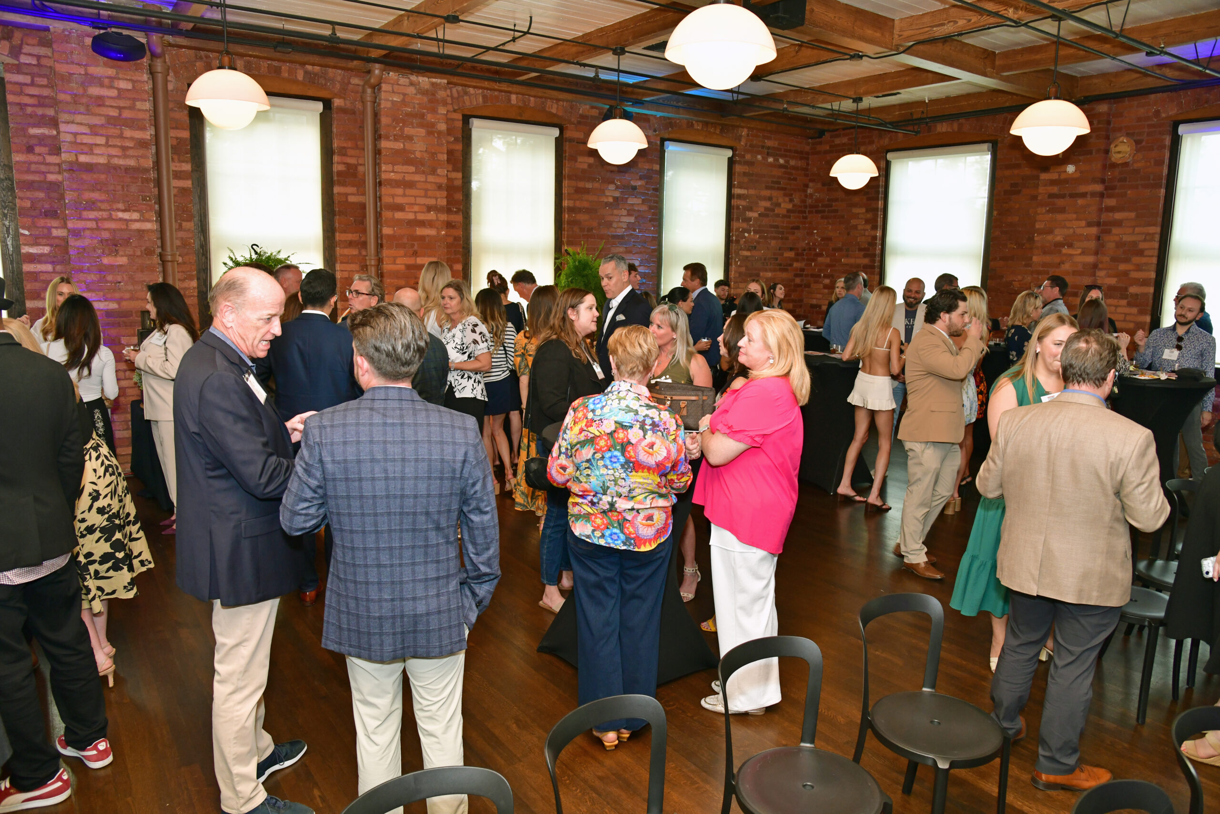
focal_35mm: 24
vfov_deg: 53.1
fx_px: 813
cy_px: 407
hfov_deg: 73.7
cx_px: 610
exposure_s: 1/60
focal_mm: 24
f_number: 5.6
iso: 1000
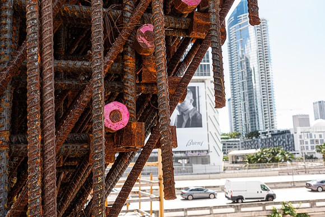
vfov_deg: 36.9
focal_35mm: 36
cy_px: 108
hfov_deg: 53.1
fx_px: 325
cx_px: 162
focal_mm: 13.34
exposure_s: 1/250
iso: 125
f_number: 4.5
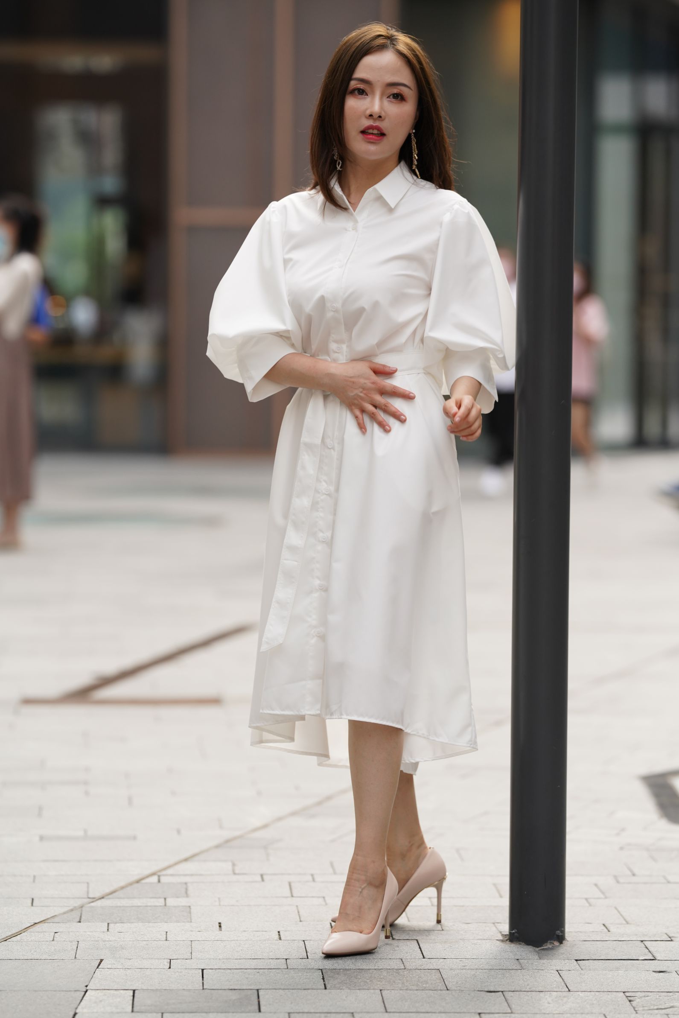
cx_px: 340
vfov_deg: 15.2
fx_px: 3817
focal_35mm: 135
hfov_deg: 10.2
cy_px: 509
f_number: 2.8
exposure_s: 1/500
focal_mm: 135
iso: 500
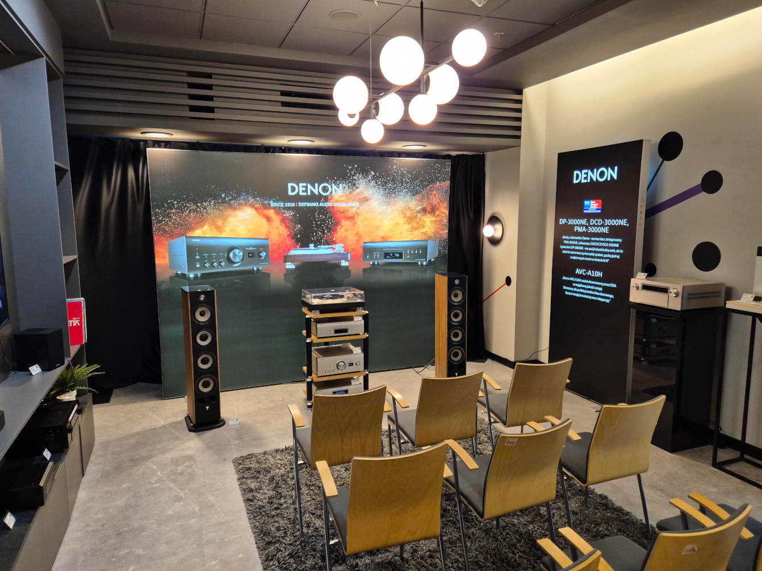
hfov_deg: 71.6
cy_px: 289
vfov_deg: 56.8
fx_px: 528
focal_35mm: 24
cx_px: 384
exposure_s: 1/120
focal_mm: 5.4
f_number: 1.8
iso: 320
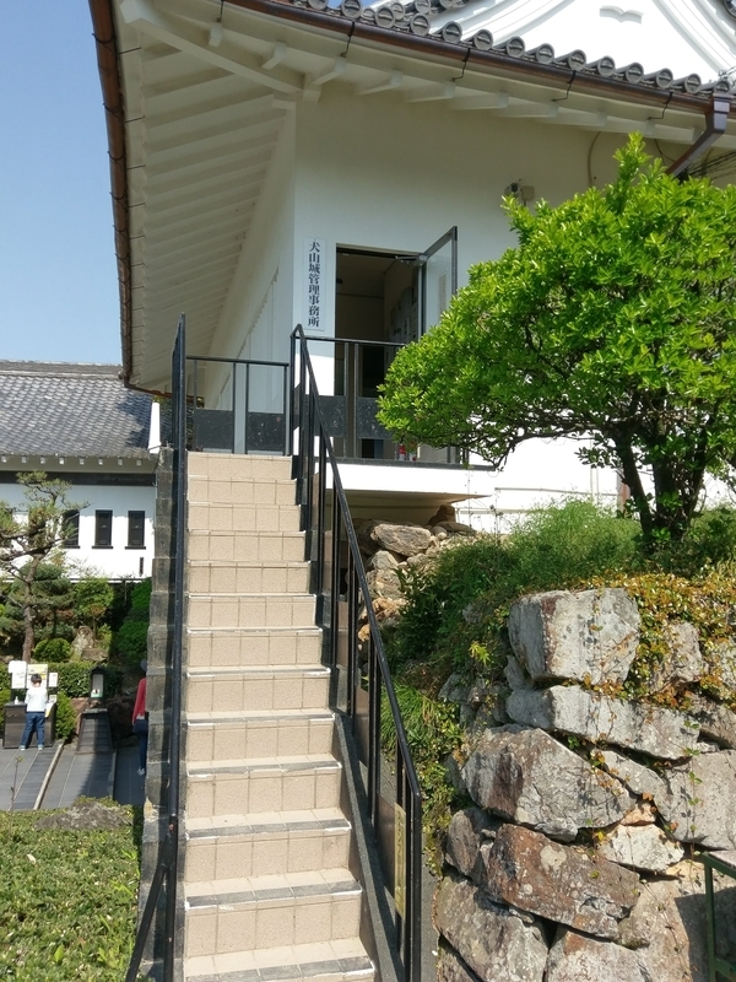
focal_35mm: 26
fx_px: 737
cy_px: 491
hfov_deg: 53.1
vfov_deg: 67.3
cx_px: 368
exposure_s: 1/2182
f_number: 1.8
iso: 100
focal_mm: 4.58
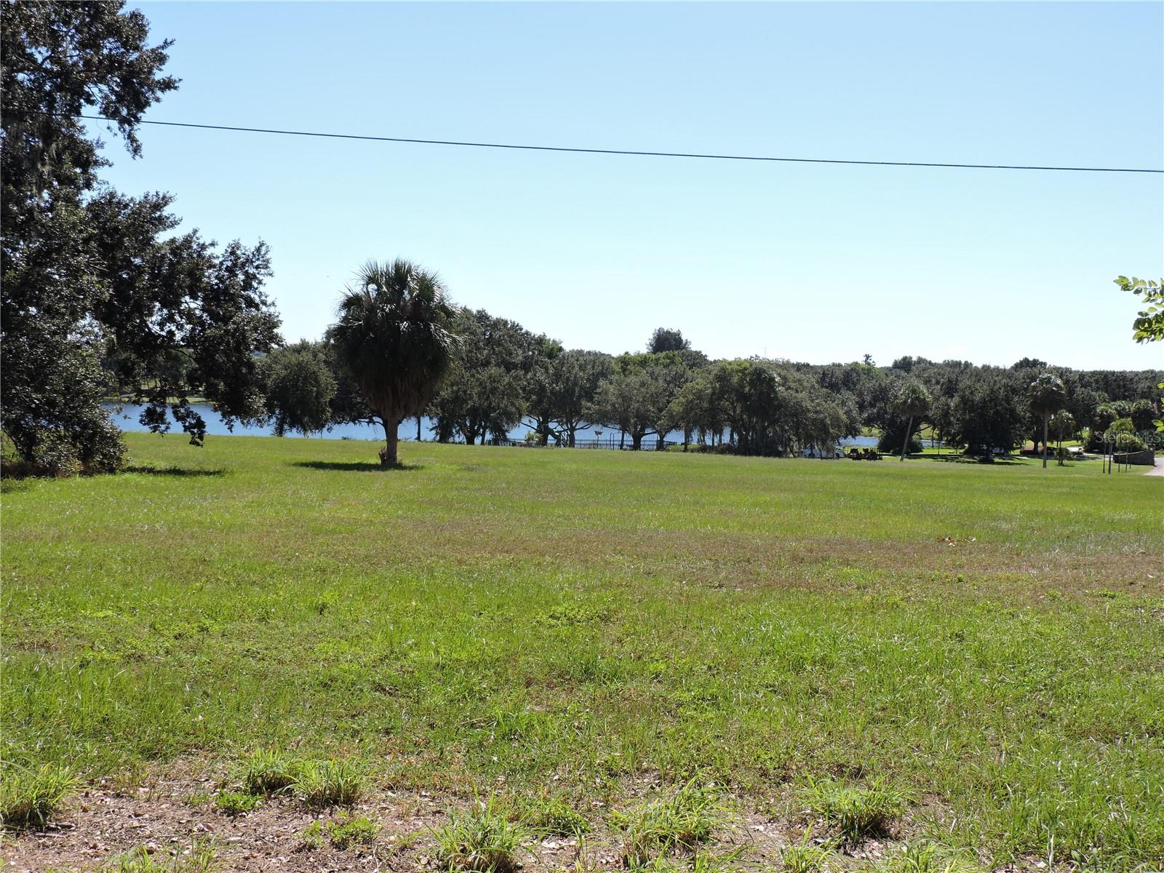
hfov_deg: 43.9
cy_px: 436
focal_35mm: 43
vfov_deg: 33.6
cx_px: 582
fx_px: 1446
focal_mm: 7.7
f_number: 3.4
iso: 100
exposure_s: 1/800
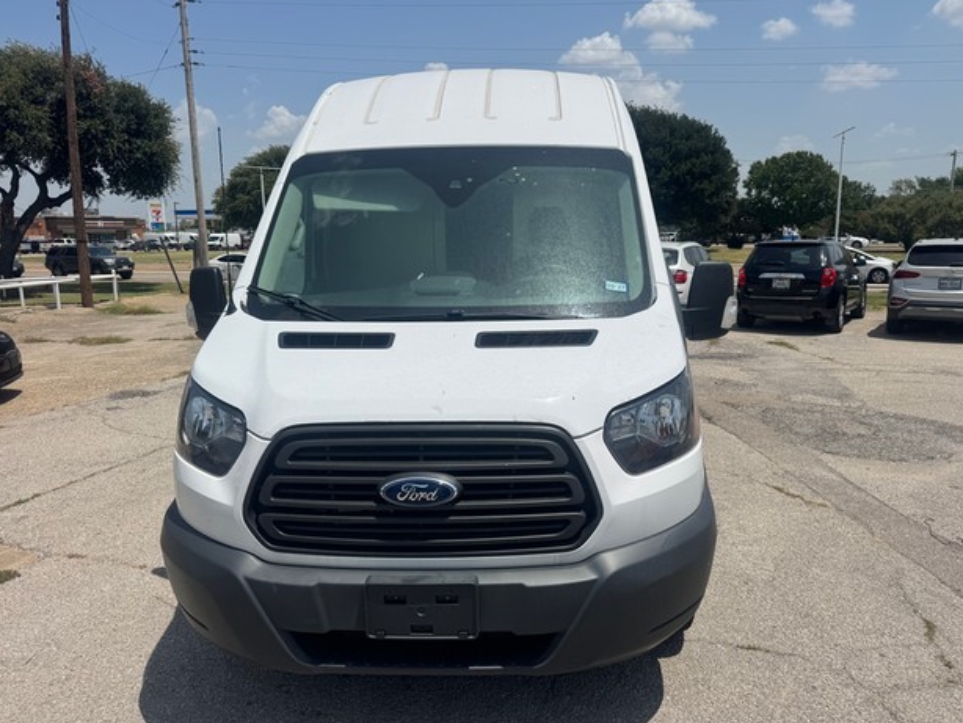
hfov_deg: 69.4
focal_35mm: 25
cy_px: 362
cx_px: 497
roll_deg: -1.2
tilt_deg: -11.6
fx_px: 696
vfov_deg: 54.9
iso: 80
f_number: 1.78
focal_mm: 6.76
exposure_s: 1/10417
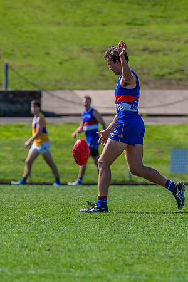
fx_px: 6487
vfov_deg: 2.5
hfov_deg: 1.7
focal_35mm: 828
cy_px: 133
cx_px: 109
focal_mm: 420
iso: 800
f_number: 6.3
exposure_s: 1/2000
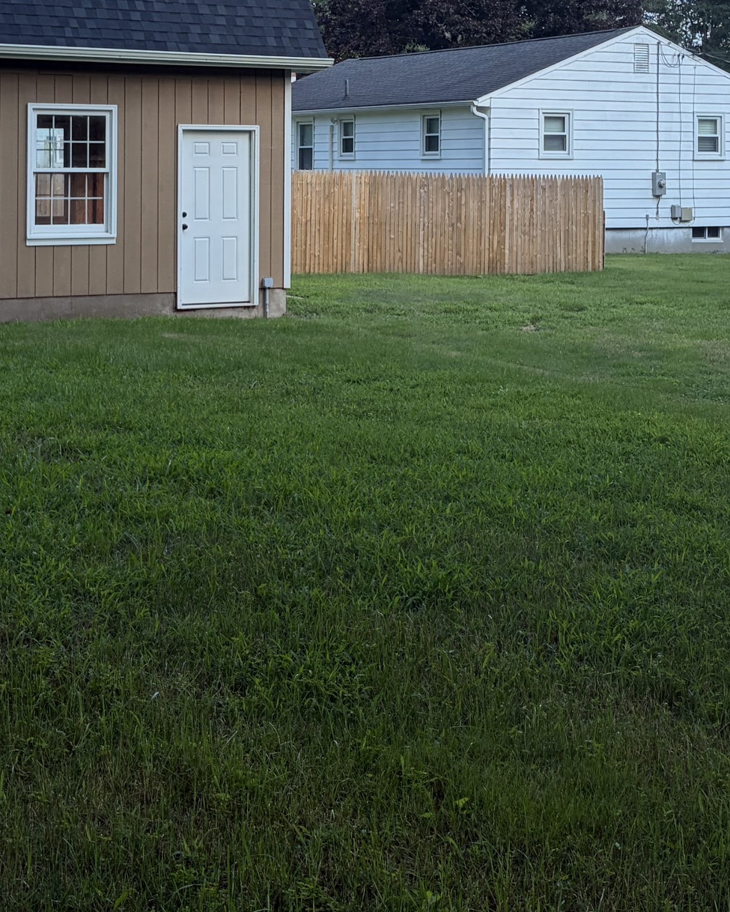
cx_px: 352
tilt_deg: +0.2
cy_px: 144
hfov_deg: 23.9
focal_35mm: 64
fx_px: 1728
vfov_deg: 28.7
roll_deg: +0.0
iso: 50
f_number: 1.6
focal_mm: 5.96
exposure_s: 1/987
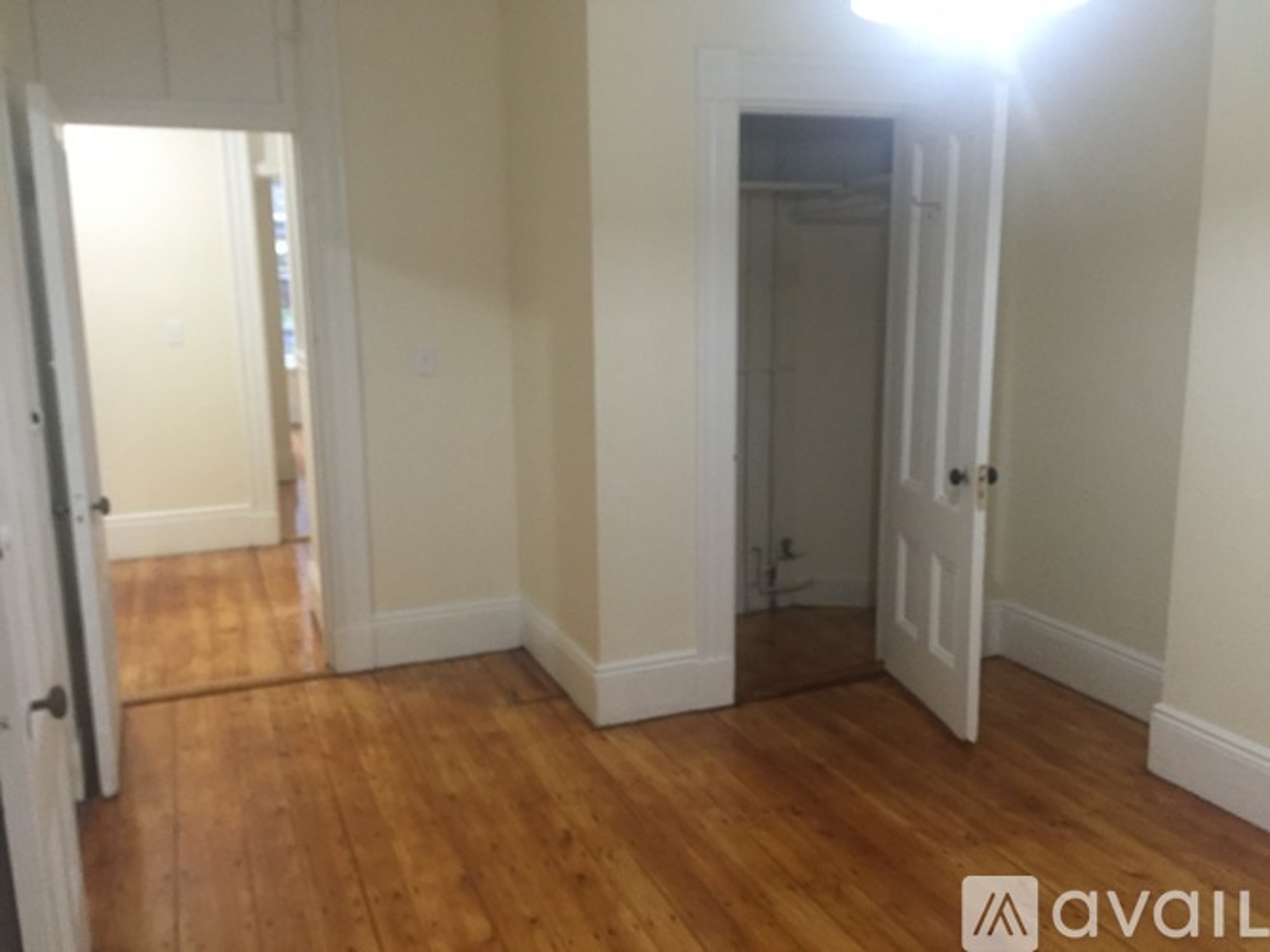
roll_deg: -0.5
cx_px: 635
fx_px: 1064
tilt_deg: -10.2
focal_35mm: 29
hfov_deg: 61.7
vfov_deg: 48.2
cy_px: 476
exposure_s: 1/30
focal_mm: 4.15
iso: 250
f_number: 2.2
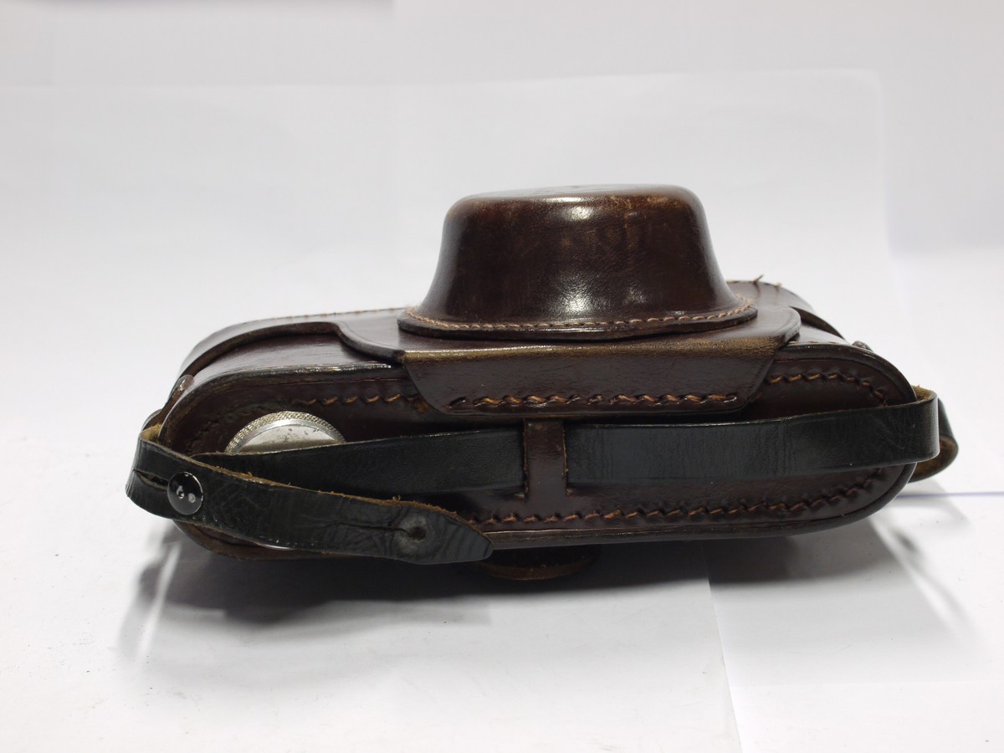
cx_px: 502
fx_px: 1740
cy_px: 376
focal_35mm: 60
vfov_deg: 24.4
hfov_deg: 32.2
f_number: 9
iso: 400
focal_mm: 30
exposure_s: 1/8
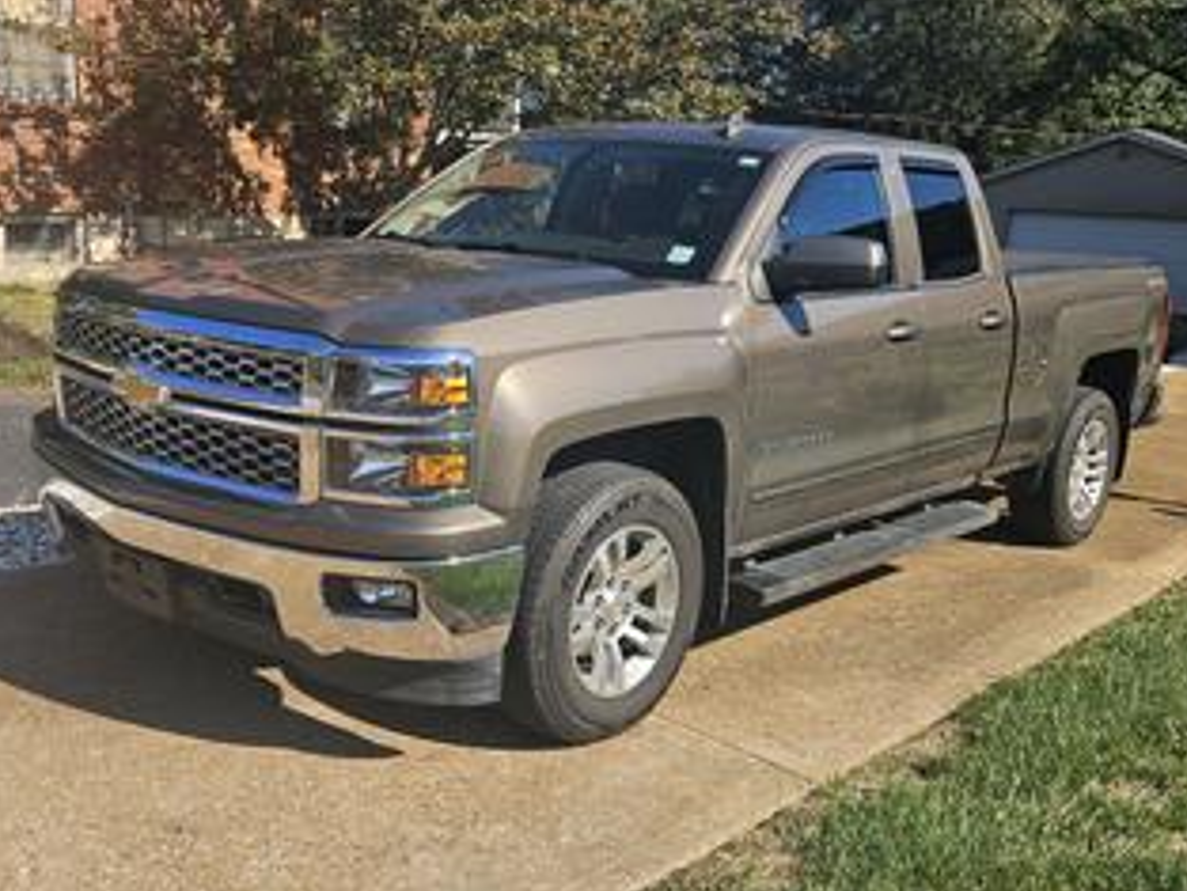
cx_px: 546
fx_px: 1269
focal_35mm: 37
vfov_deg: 38.7
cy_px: 406
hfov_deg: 50.1
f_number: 1.8
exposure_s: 1/1376
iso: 25
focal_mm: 5.4
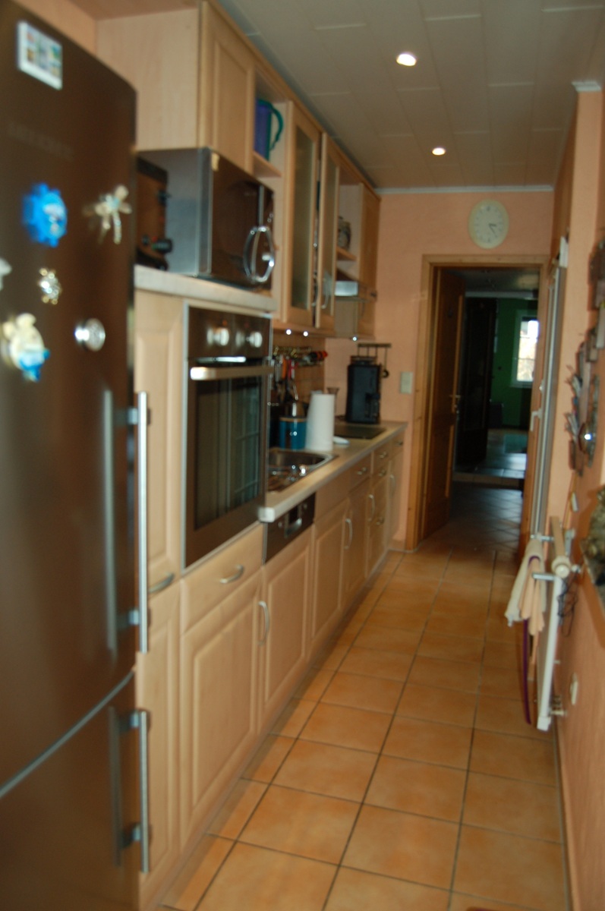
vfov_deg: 64.6
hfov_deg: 45.6
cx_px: 302
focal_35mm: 28
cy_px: 456
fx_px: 720
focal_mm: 19
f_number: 3.5
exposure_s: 1/60
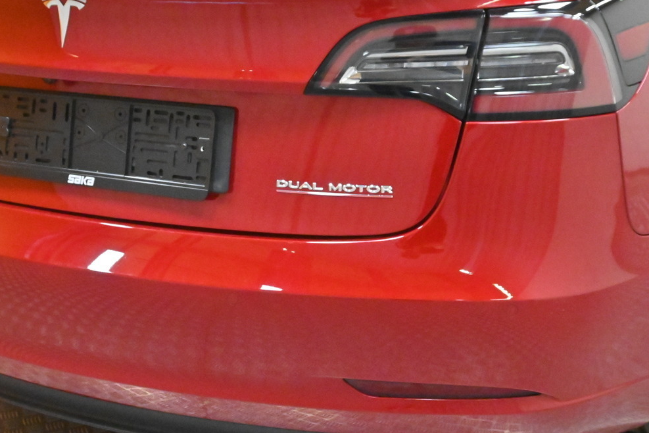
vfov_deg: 21.2
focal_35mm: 64
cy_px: 184
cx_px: 276
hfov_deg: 31.4
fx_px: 1154
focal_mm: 26
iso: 5000
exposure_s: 1/160
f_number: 6.3
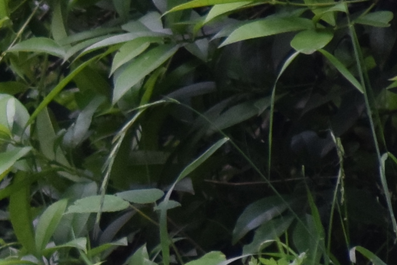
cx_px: -552
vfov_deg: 0.6
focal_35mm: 2235
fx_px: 24650
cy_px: 171
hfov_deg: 0.9
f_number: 5.6
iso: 1250
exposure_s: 1/500
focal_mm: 200
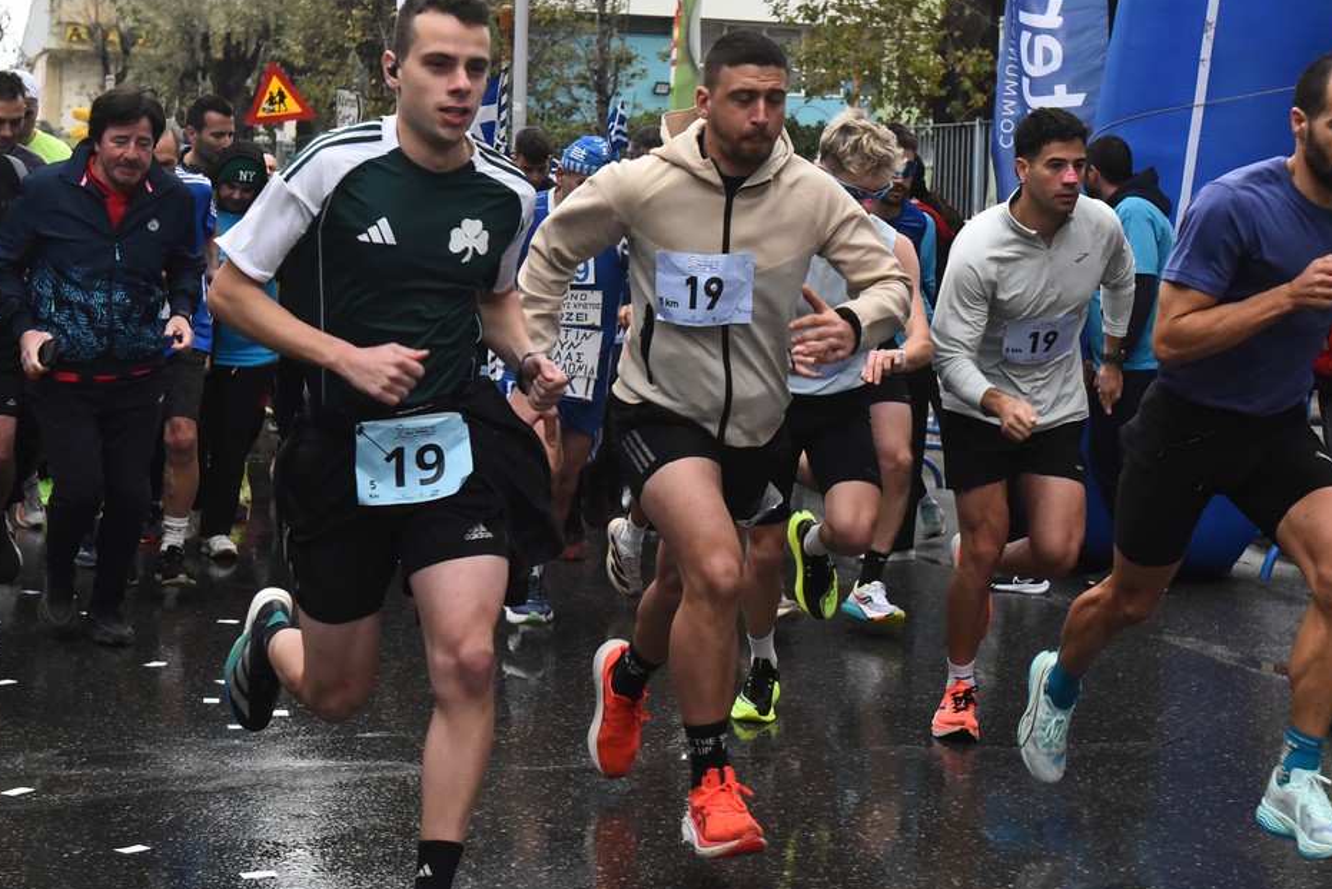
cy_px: 428
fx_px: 2479
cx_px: 791
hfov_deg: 30.0
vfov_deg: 20.3
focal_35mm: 67
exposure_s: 1/640
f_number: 5
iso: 3200
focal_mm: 52
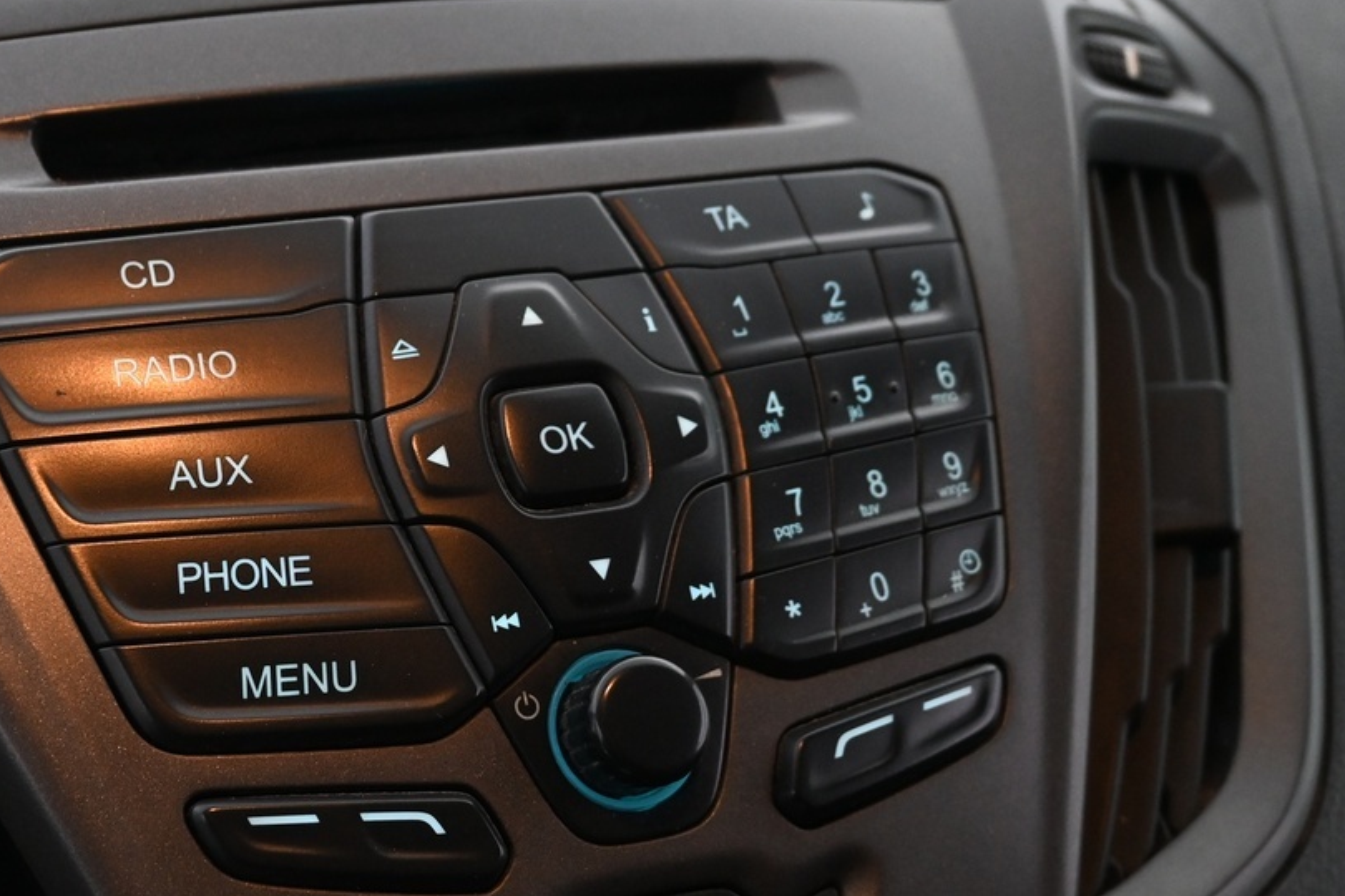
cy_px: 599
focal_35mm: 58
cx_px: 267
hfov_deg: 33.2
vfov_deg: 23.1
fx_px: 2185
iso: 1250
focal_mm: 19.5
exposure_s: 1/30
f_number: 3.8
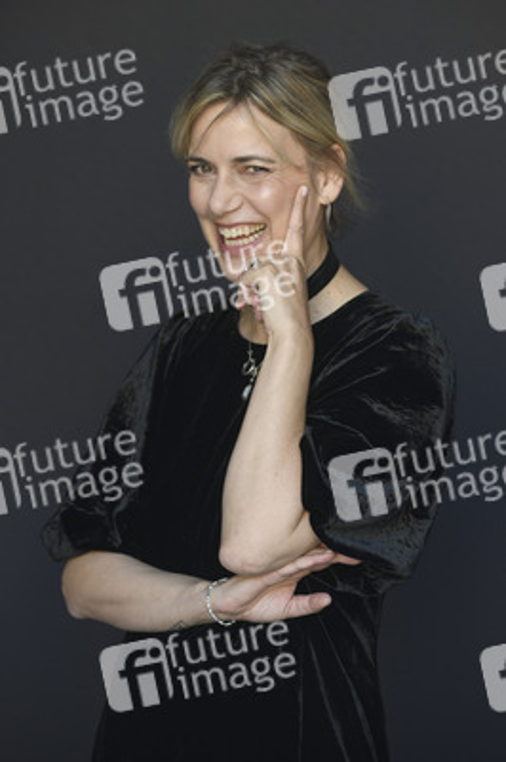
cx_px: 253
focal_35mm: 125
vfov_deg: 16.4
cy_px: 381
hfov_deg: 10.9
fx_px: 2640
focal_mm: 125
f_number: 5
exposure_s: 1/250
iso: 800
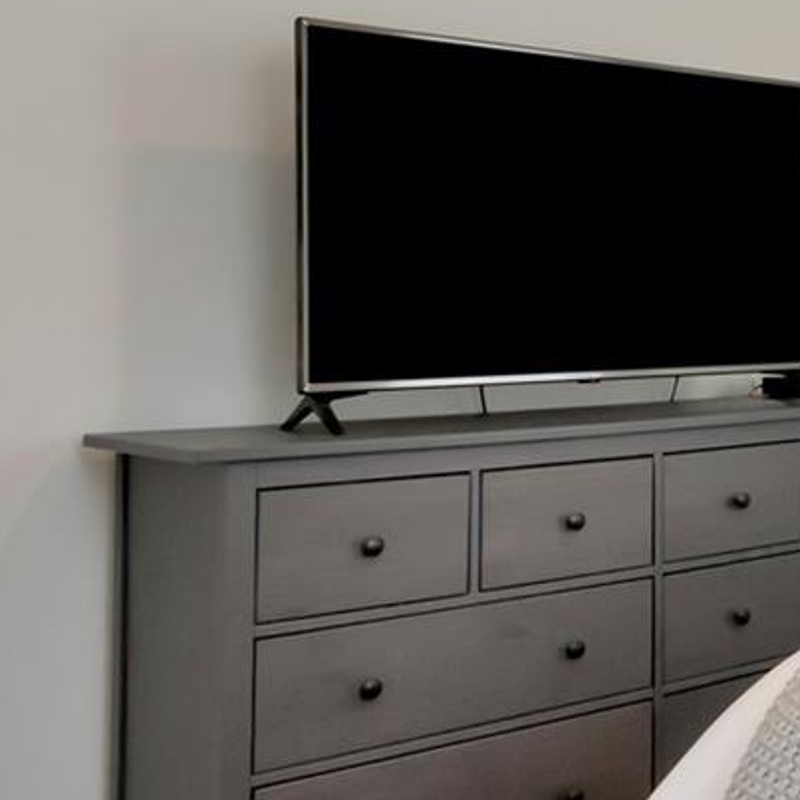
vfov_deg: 30.6
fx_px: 1456
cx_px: 1066
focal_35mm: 56
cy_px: 304
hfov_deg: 25.9
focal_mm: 11
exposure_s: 1/30
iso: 800
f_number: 11
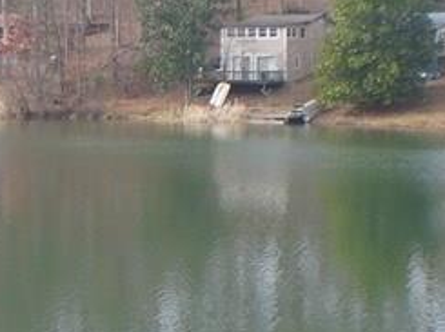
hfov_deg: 16.0
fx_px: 1553
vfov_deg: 12.1
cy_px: 307
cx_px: 16
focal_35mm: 121
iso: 80
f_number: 2.8
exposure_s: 1/400
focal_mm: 6.1
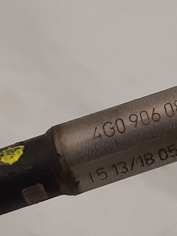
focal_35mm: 43
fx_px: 293
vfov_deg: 43.8
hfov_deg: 32.2
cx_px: 155
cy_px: 107
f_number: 1.7
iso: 125
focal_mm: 3.93
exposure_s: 1/50
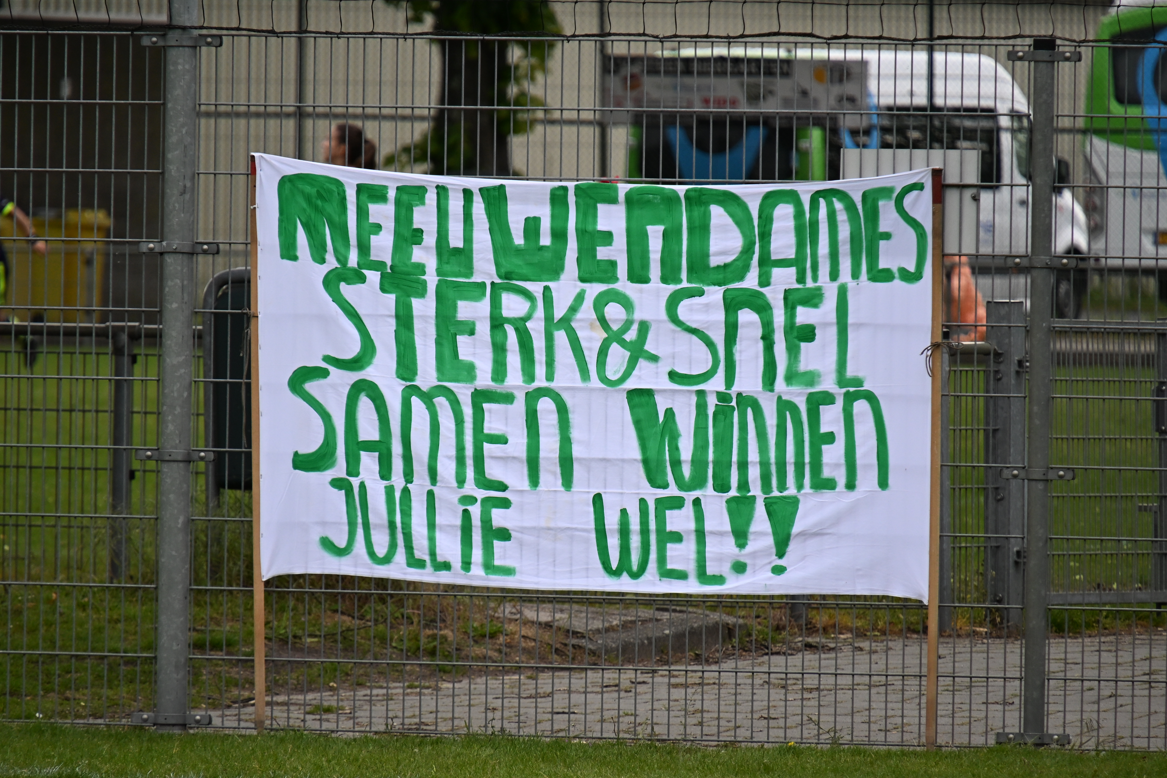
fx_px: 16271
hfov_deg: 4.1
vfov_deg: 2.7
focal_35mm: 502
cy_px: 397
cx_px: 531
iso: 400
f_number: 6.3
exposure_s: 1/320
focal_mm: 300
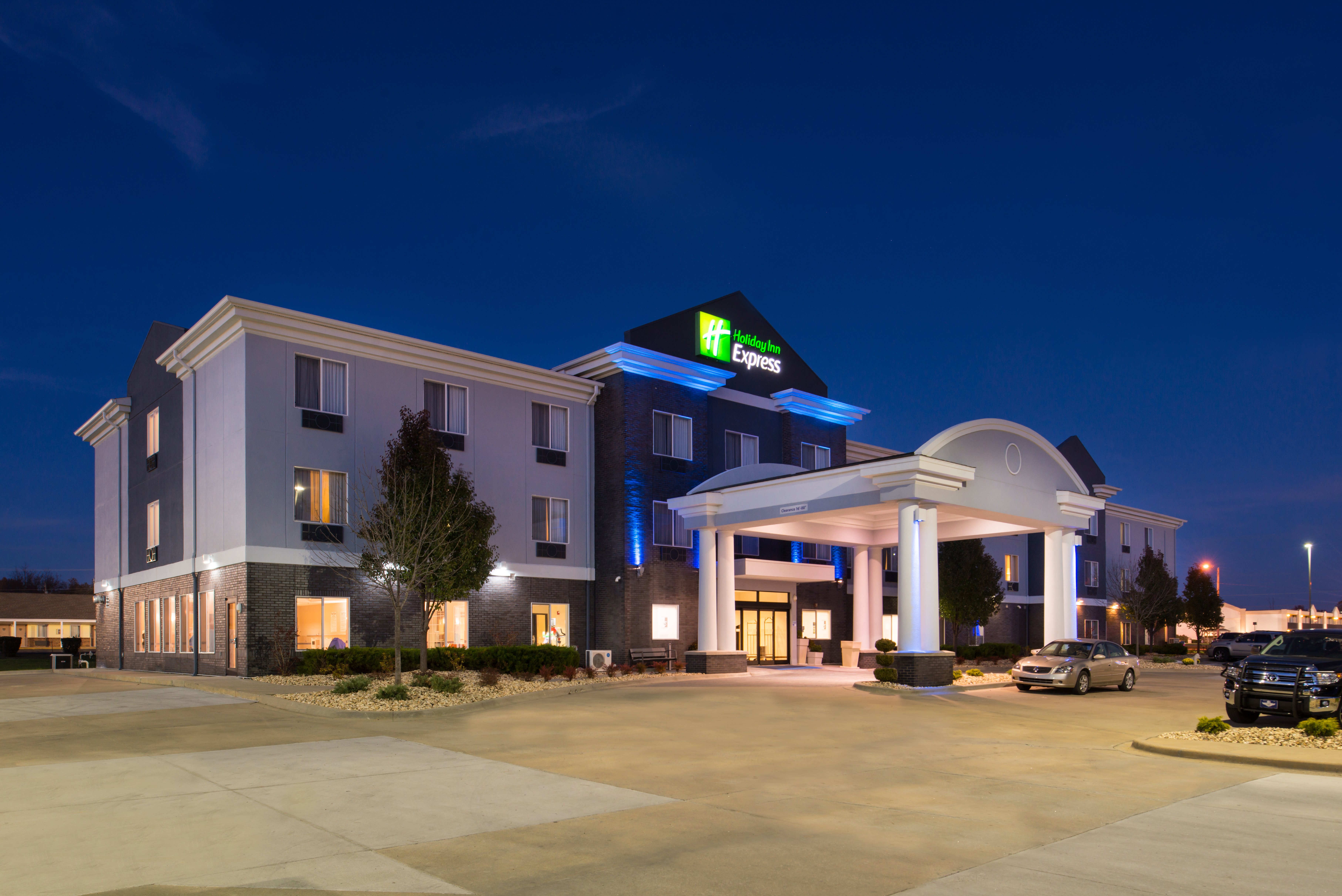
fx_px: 895
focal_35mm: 24
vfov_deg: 53.2
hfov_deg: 73.7
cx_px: 671
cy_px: 448
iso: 100
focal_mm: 24
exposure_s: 2
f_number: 9
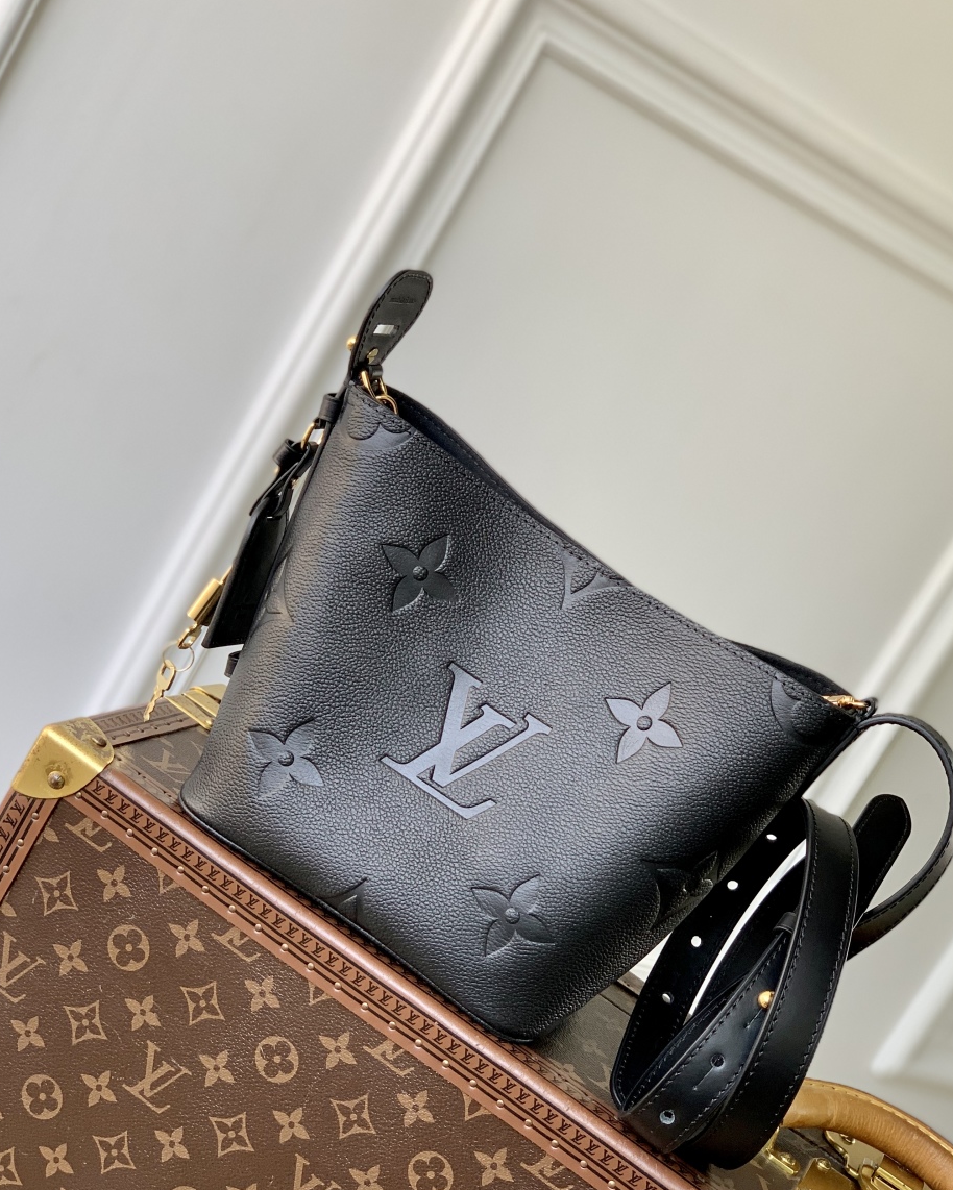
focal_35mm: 64
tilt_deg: -14.0
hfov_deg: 23.9
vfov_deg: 29.5
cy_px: 710
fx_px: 2256
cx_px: 497
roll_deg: -30.9
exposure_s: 1/122
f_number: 2.4
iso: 40
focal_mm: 6
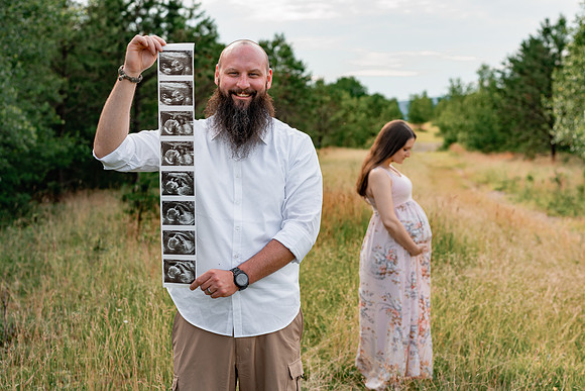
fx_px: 947
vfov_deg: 23.3
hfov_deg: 34.3
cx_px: 303
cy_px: 177
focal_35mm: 58
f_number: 3.2
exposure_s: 1/320
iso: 100
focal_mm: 50
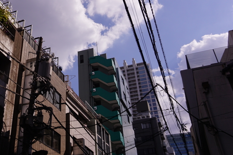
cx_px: 61
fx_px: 278
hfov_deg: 44.1
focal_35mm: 43
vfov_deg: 30.9
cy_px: 49
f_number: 3.5
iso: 100
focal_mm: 16
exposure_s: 1/4000
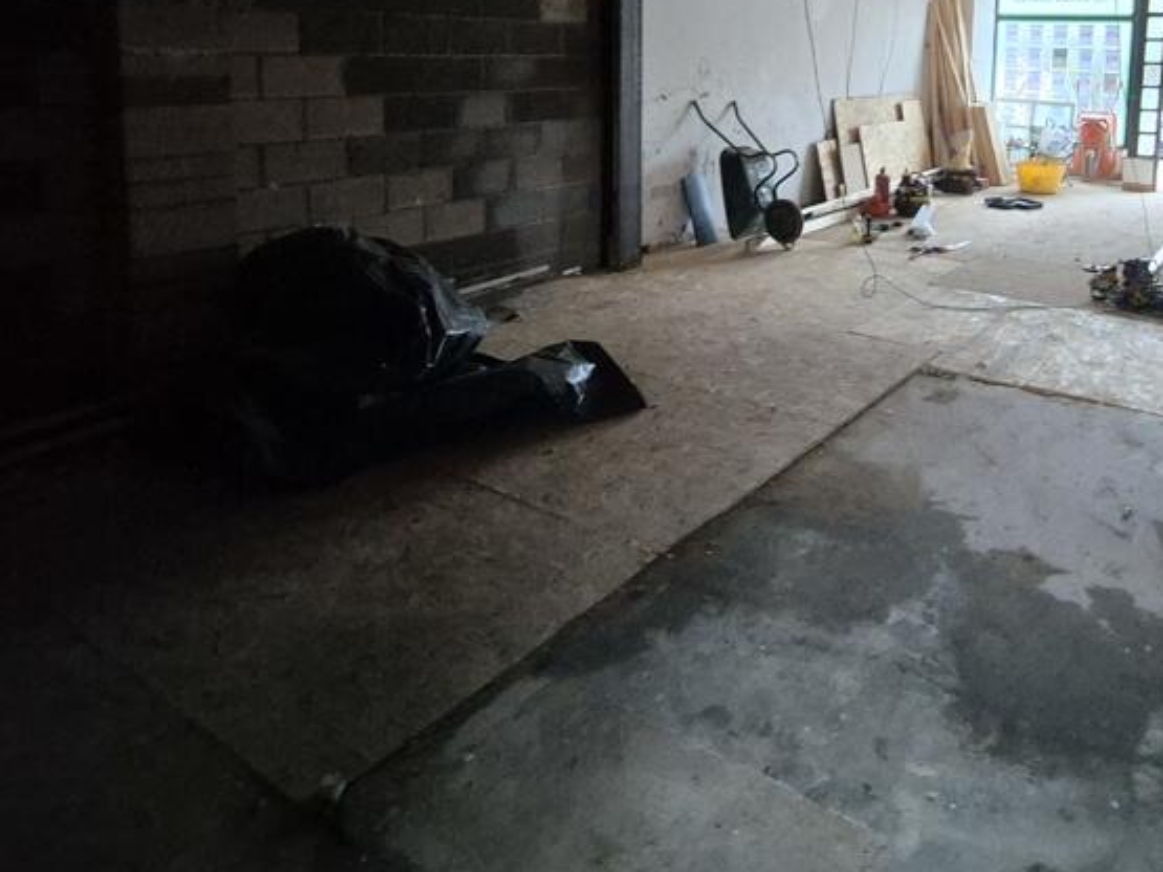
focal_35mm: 24
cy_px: 140
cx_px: 805
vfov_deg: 52.1
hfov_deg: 68.9
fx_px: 806
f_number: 2.2
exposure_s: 1/33
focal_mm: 2.2
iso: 1600
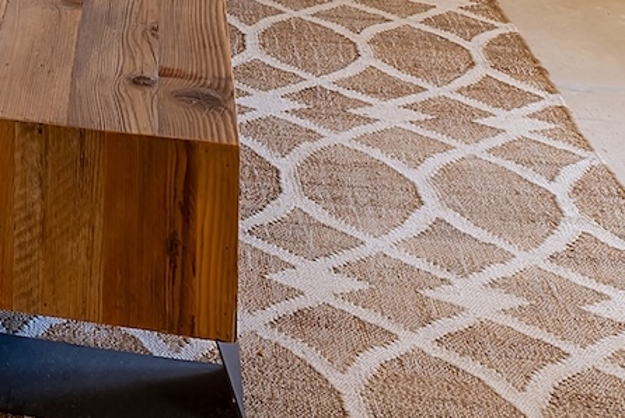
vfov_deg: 13.0
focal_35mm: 84
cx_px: -287
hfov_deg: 20.9
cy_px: -541
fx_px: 1459
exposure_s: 1/25
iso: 200
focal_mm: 10
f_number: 8
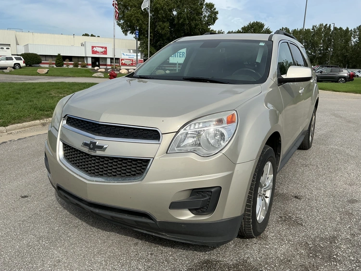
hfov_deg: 63.4
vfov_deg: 49.8
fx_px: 292
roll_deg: -2.3
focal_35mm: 28
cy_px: 136
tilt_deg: -11.3
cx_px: 180
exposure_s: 1/2141
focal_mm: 3
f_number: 1.8
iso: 25
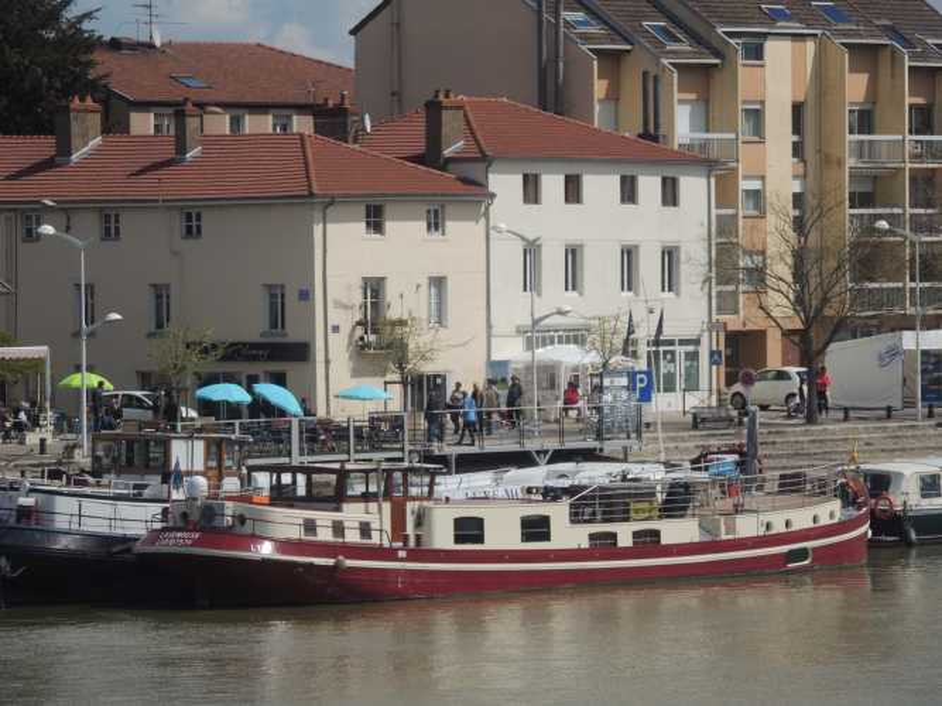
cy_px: 353
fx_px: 6802
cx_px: 471
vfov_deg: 5.9
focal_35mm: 250
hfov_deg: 7.9
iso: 100
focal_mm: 44.5
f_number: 4.7
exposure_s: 1/1250
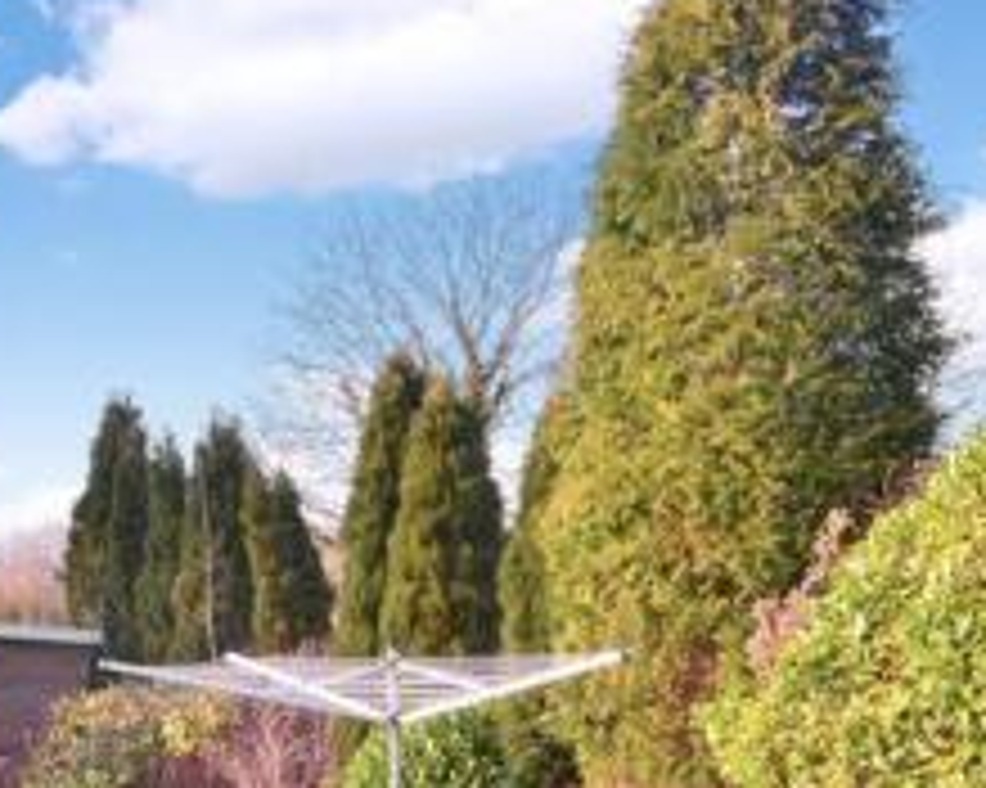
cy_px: 653
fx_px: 1721
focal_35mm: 59
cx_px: 185
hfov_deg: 31.1
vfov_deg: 25.3
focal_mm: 14
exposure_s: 1/40
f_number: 14
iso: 640
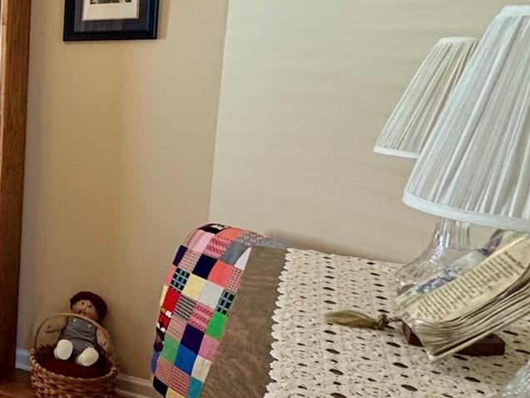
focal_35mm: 45
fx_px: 689
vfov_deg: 32.0
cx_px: -193
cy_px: 150
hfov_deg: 30.7
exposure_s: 1/120
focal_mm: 2.22
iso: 250
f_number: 2.2
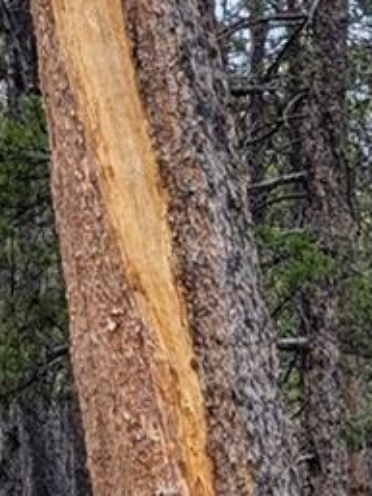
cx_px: 1313
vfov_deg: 12.8
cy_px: 643
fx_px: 2133
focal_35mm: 149
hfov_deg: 7.8
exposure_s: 1/358
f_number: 1.68
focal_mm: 6.9
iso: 16
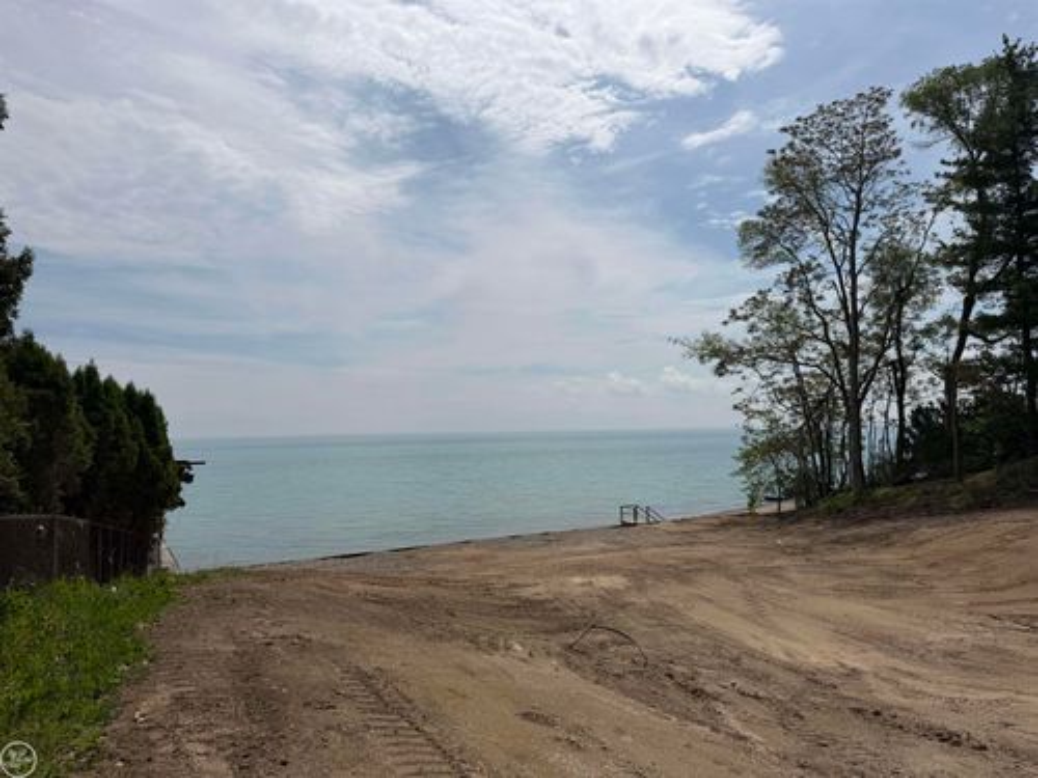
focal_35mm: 24
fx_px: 720
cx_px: 519
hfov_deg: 71.6
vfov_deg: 56.8
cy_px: 389
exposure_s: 1/22727
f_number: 1.78
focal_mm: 6.76
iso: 100
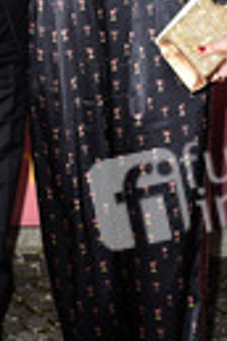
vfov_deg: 14.6
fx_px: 1315
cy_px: 56
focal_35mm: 139
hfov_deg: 9.8
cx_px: -16
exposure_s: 1/160
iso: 320
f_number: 6.3
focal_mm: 30
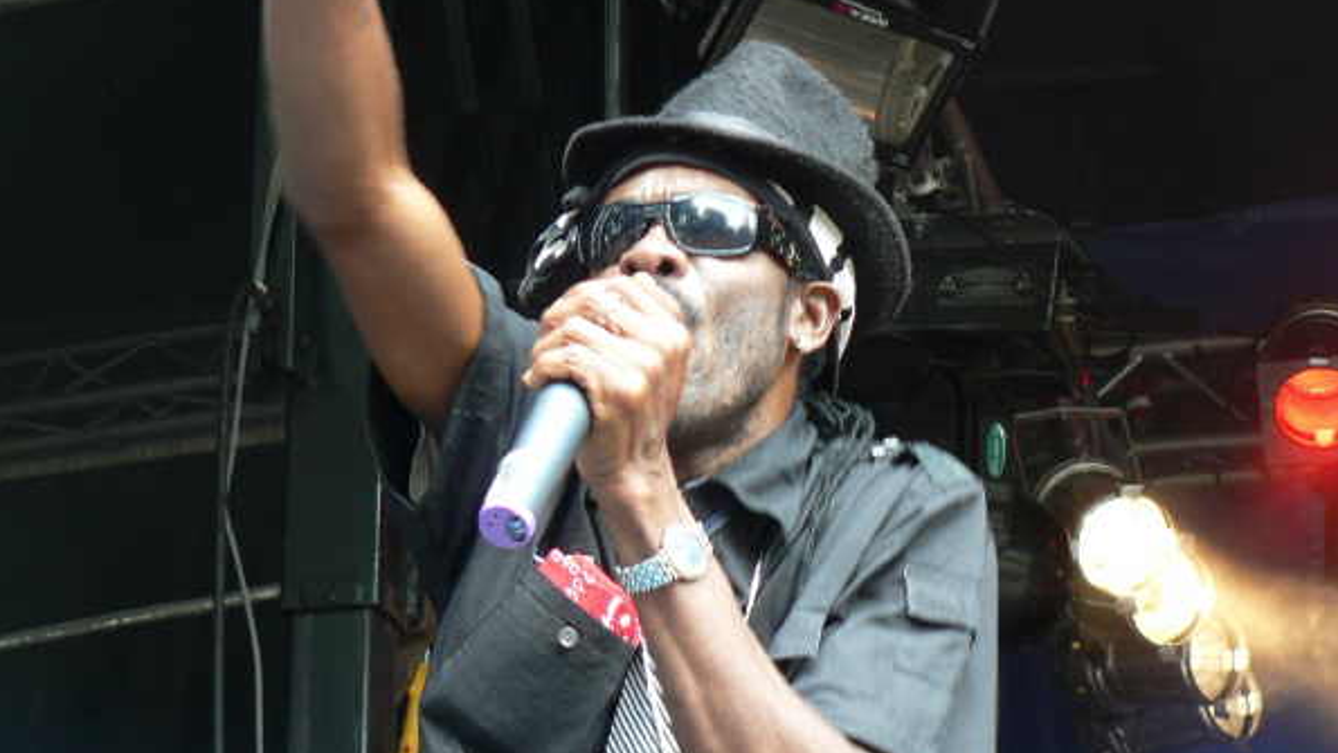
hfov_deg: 17.6
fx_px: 4329
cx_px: 668
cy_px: 441
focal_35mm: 122
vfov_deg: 9.9
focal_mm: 19
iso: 100
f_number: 3.2
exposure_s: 1/30
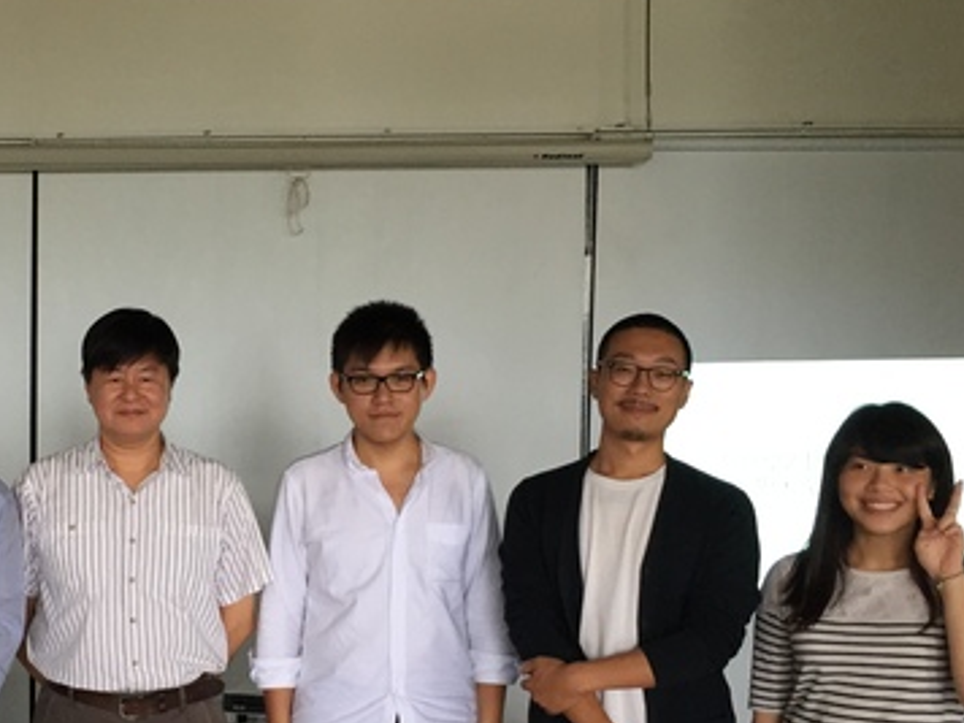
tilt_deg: -0.7
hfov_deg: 32.9
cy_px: 454
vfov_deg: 25.6
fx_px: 1587
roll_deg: -1.6
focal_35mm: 57
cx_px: 203
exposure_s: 1/30
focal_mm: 4.15
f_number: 2.2
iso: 50
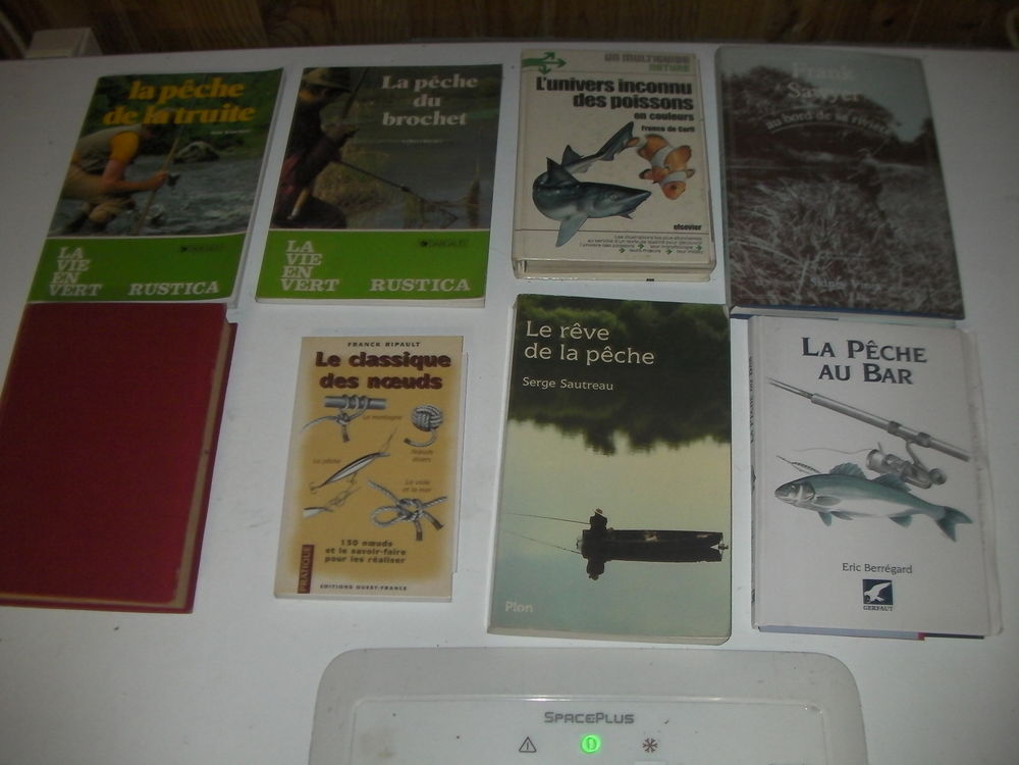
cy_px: 382
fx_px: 1119
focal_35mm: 38
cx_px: 510
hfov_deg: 49.0
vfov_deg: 37.7
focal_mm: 6.3
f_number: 3.5
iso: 200
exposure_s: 1/30
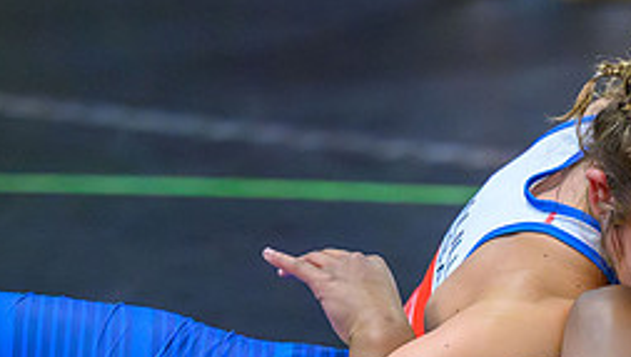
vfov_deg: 2.6
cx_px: 692
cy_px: 547
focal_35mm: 474
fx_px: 7940
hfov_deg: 4.5
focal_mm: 160
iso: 20000
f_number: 3.2
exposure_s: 1/800
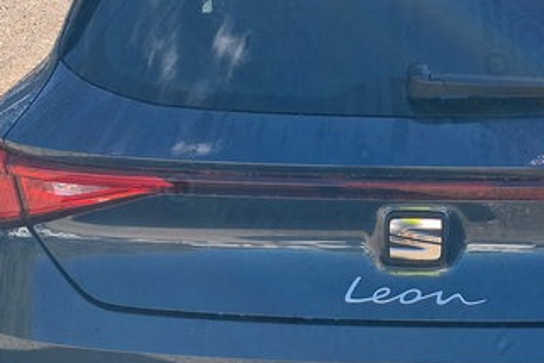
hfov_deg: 28.5
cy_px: 156
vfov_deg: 19.4
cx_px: 400
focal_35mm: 70
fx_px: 1058
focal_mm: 4
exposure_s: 1/311
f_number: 1.8
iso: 20
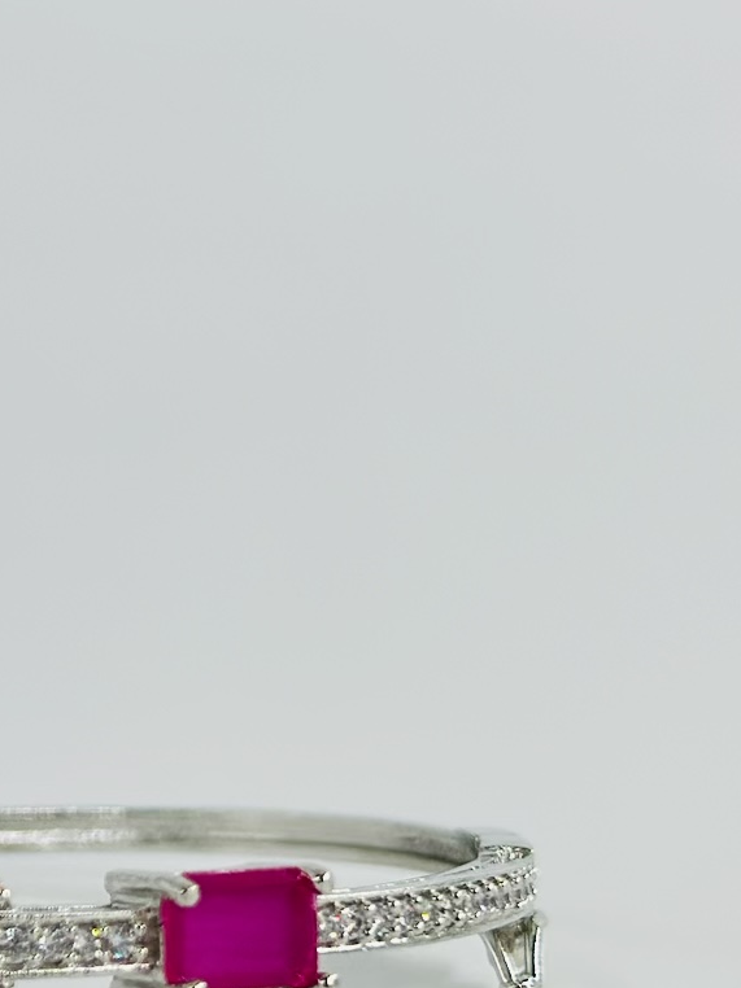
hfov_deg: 11.4
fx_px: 3627
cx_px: -188
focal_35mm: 127
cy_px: 578
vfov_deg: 15.5
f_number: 1.78
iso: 80
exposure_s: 1/1323
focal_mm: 6.86
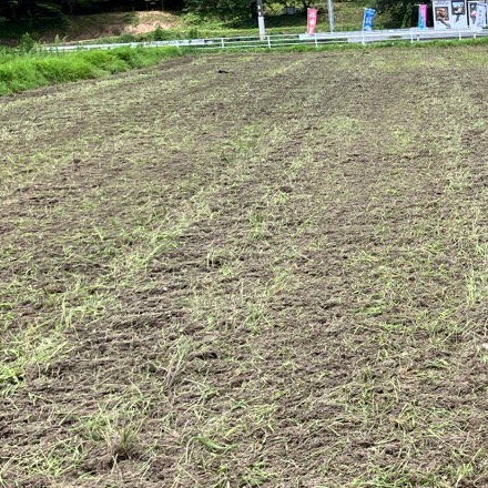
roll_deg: +2.8
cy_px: 240
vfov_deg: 24.0
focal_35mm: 72
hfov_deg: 22.5
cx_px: 555
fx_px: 1148
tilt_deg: -9.5
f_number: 1.8
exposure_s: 1/657
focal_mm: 3.99
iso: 32
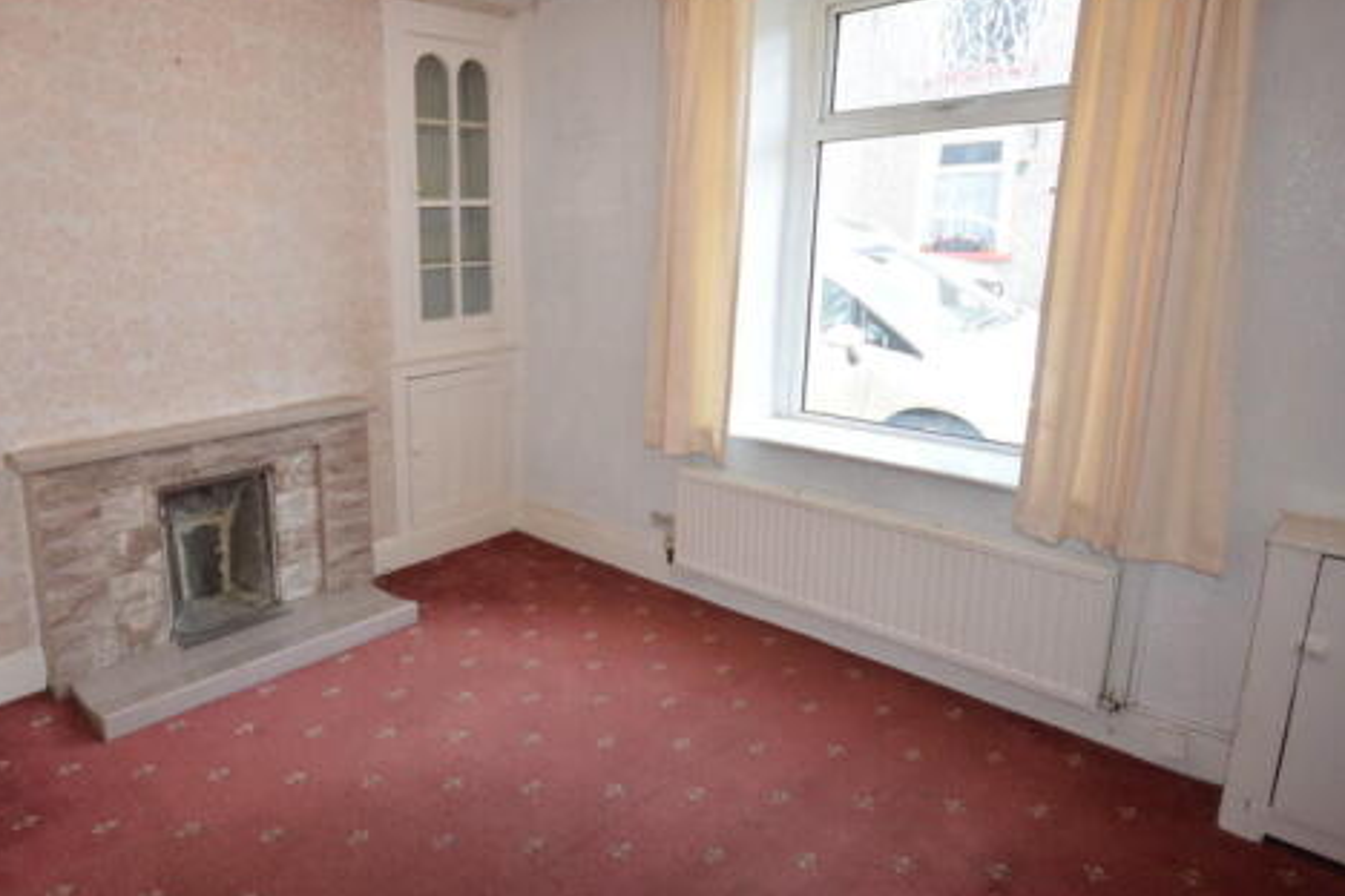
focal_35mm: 21
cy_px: 401
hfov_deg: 78.3
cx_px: 435
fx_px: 785
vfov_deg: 59.4
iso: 720
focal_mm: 10
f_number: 5.6
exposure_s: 1/125
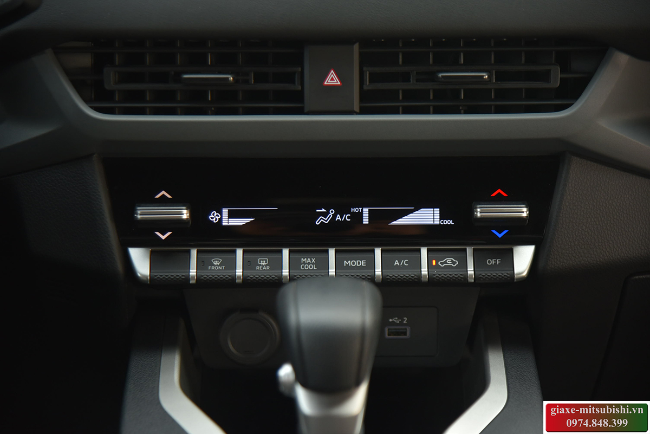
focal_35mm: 110
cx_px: 325
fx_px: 1987
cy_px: 217
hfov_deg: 18.6
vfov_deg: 12.5
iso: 800
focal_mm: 110
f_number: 4
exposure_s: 1/125
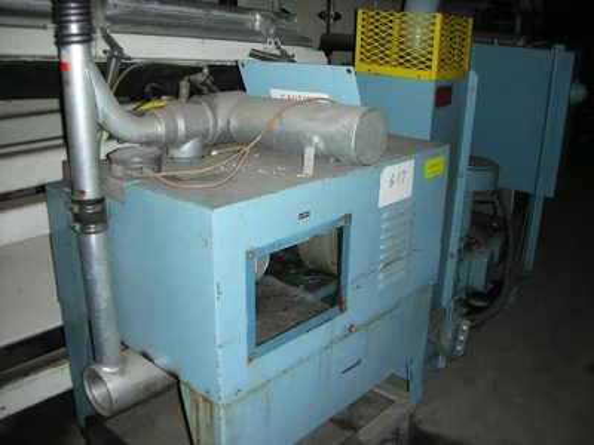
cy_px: 222
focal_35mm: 35
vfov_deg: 40.7
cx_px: 297
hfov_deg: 52.6
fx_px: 601
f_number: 3
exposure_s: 1/60.1
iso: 103
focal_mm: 5.8
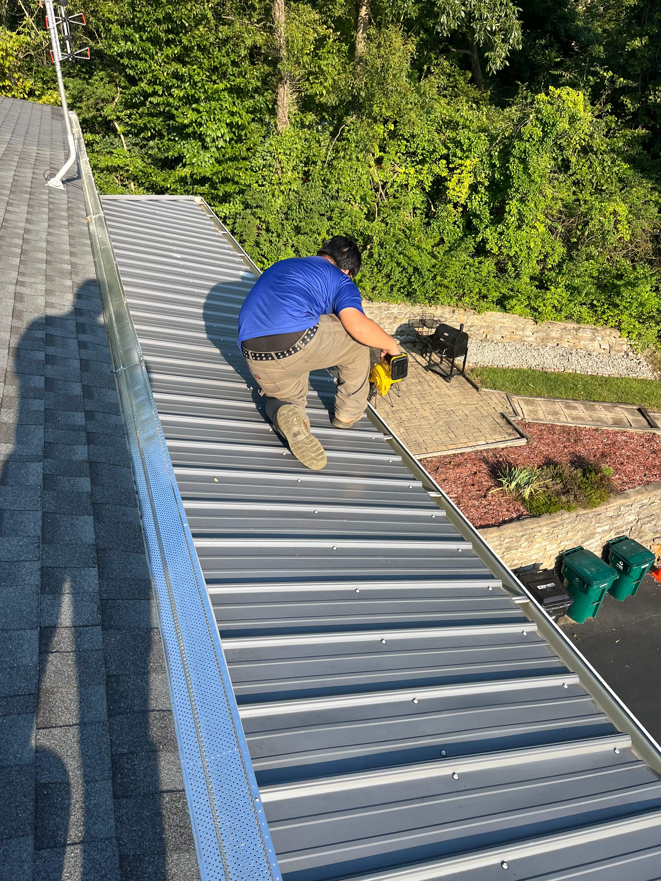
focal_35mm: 26
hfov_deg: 53.1
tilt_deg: -31.4
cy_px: 440
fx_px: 662
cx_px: 330
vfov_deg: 67.3
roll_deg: +0.3
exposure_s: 1/1212
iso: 50
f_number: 1.6
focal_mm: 5.1
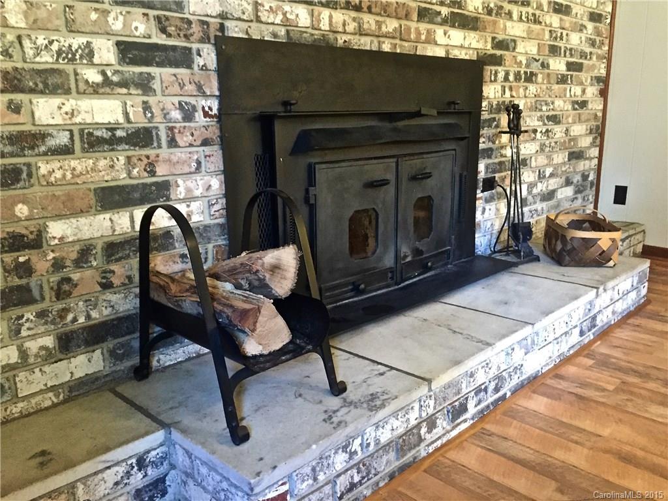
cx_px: 334
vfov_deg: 48.2
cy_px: 250
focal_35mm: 29
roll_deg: +0.5
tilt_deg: -13.4
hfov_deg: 61.7
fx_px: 560
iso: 320
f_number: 2.2
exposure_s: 1/15
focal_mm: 4.15
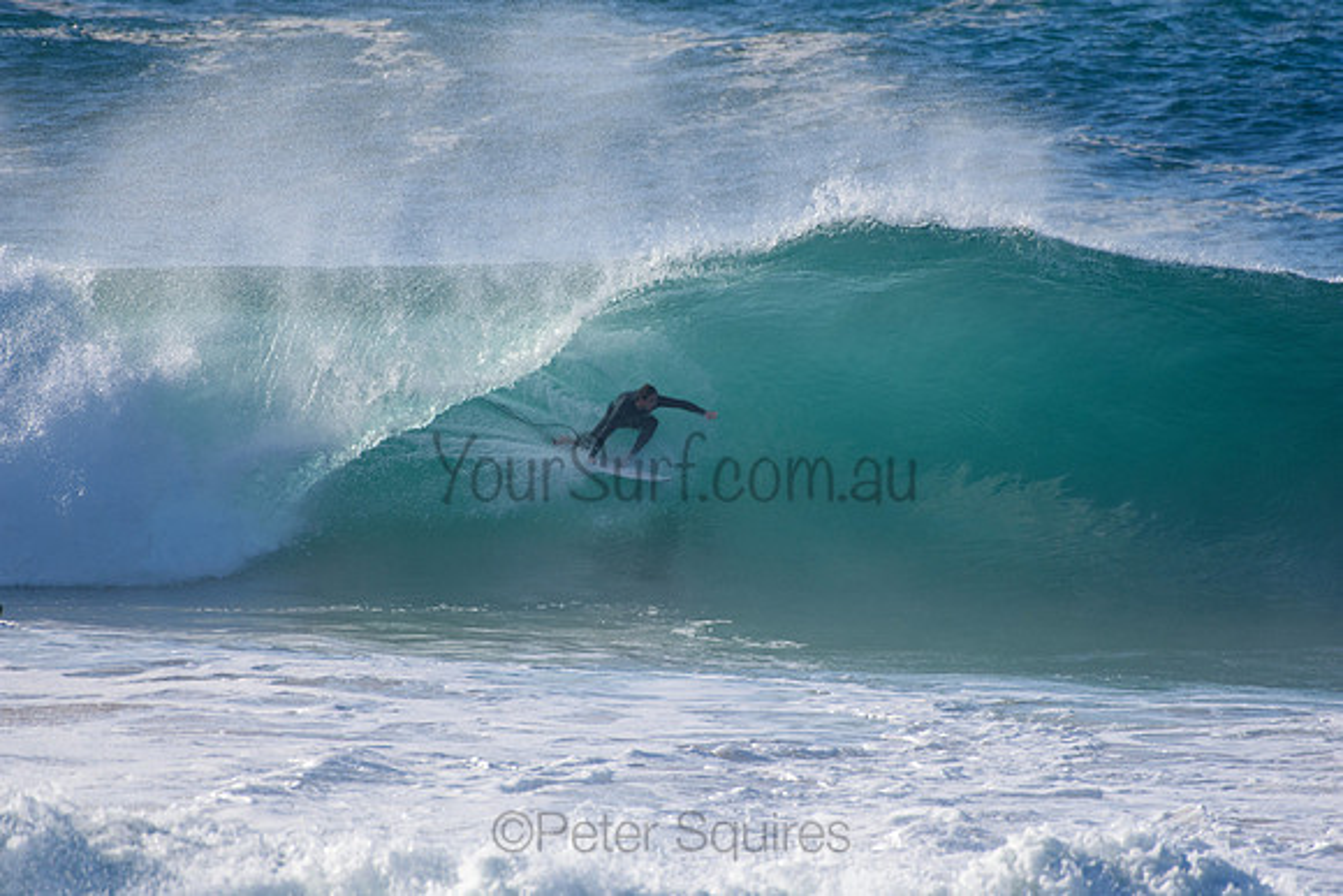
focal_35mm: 750
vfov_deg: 1.8
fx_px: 27984
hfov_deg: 2.7
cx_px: 672
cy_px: 448
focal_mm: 500
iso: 360
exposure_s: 1/2000
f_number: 5.6
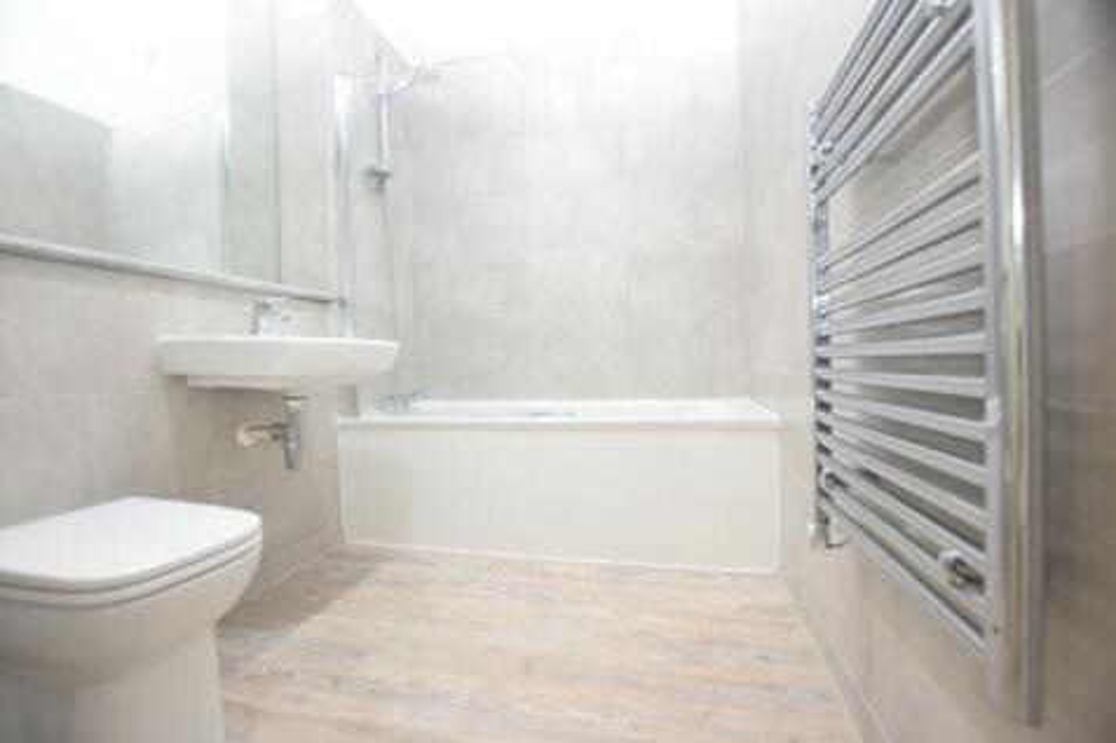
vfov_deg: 77.3
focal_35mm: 15
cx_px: 558
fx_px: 465
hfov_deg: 100.4
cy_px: 372
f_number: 3.5
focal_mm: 10
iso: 800
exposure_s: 1/60
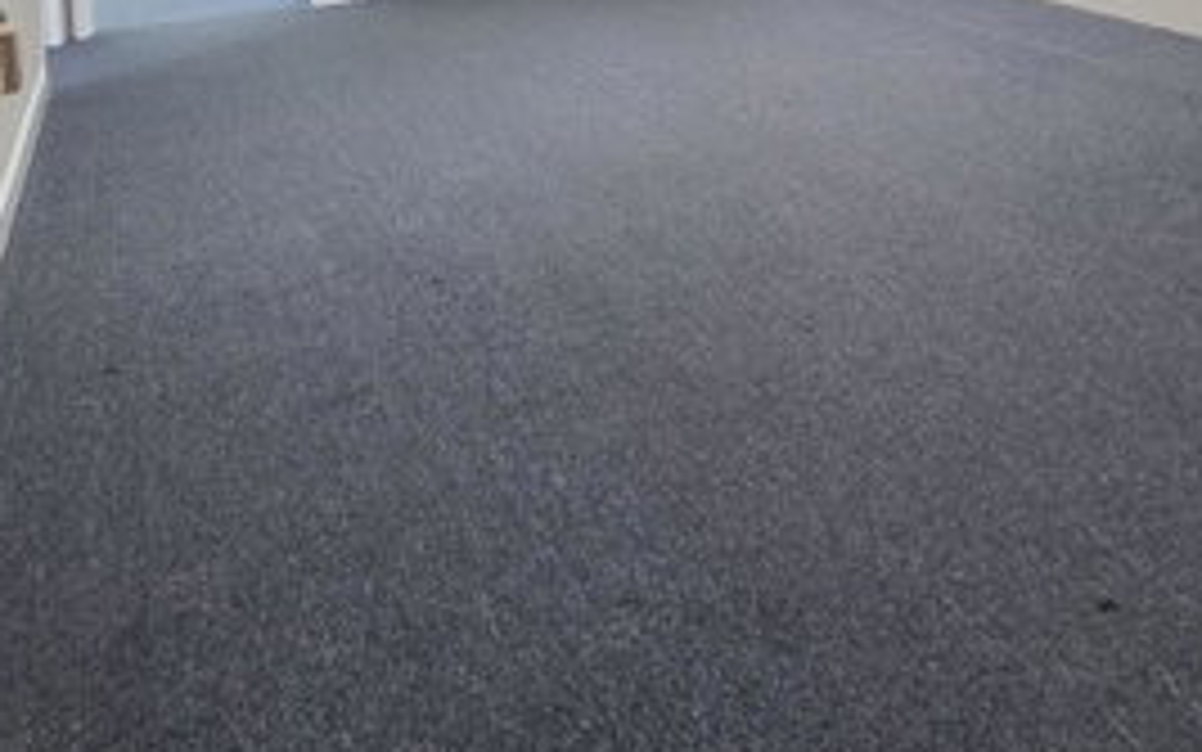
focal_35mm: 33
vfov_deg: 31.0
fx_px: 1081
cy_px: -194
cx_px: 817
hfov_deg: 56.7
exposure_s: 1/60
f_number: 1.9
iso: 200
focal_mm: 2.2
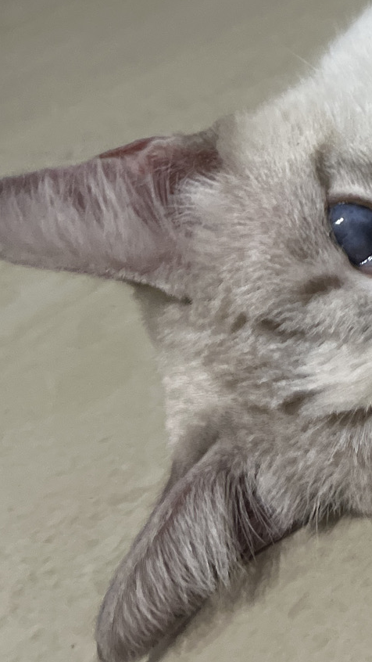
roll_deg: +13.5
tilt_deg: -25.8
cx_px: 656
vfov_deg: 30.2
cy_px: 77
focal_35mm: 67
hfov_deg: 15.6
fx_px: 1175
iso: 400
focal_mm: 5.7
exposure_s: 1/33
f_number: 1.5
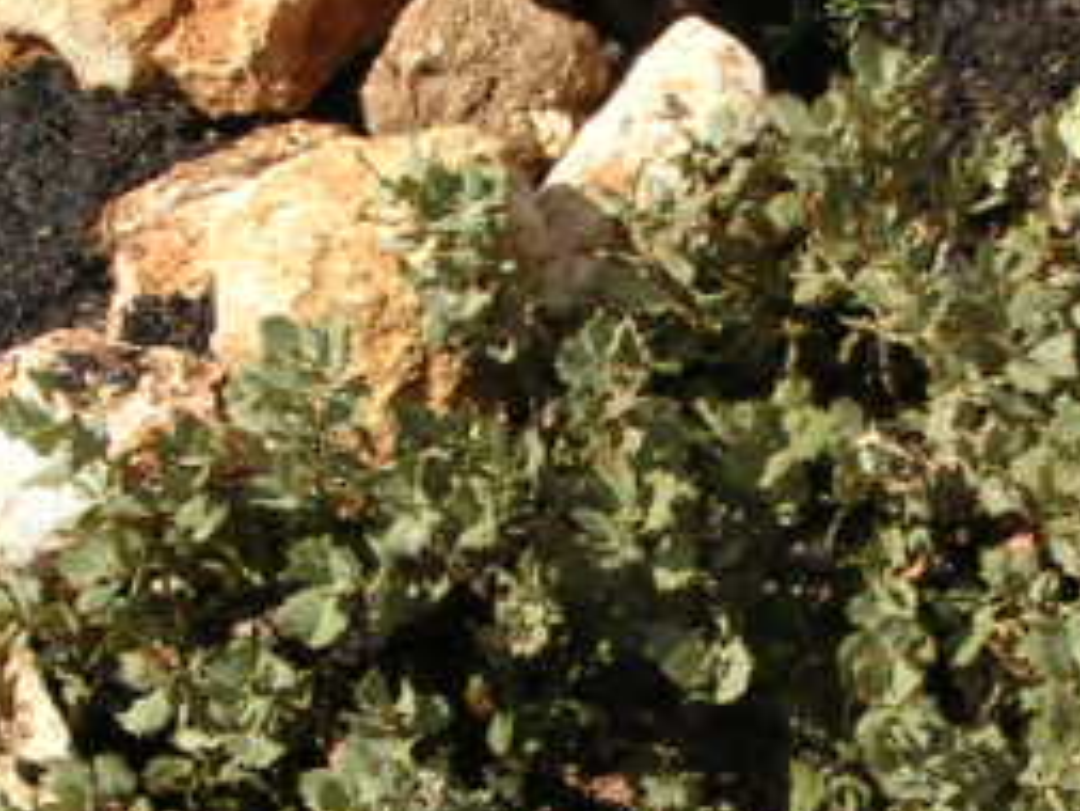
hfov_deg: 20.4
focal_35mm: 96
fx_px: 2997
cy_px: 568
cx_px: 653
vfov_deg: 15.4
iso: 100
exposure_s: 1/224
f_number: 5.6
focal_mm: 5.8
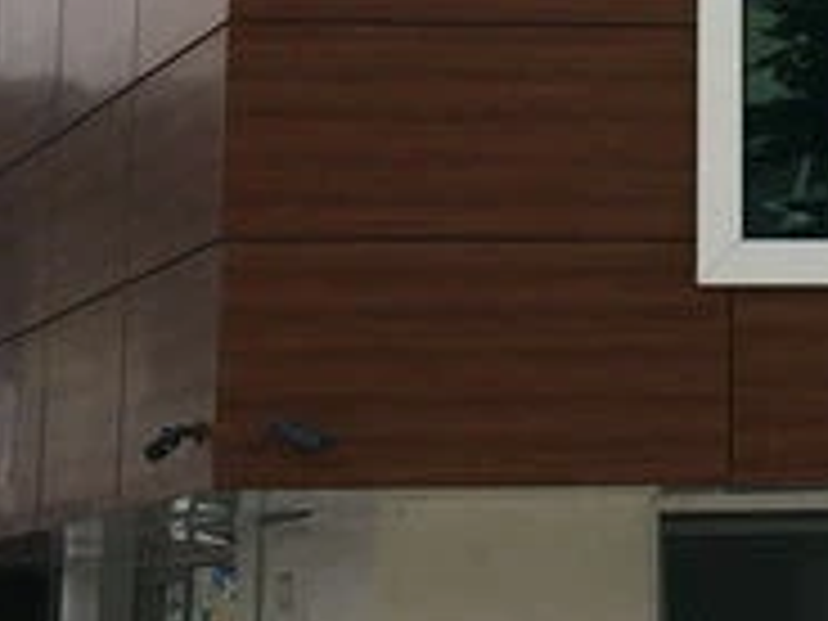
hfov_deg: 12.2
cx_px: 968
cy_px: -324
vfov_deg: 9.1
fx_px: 3803
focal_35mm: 159
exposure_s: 1/1083
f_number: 2.2
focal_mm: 4.15
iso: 25
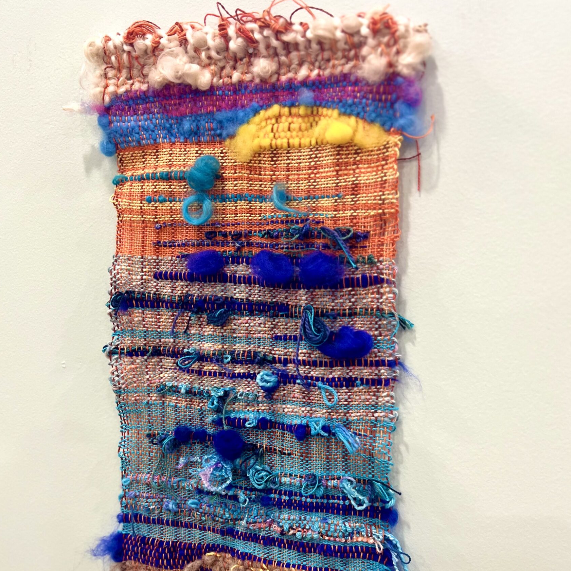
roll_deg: -0.8
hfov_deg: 47.2
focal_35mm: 35
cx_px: 290
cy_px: 394
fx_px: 653
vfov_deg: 46.3
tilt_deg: -9.5
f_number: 1.5
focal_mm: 5.7
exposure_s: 1/60
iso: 100
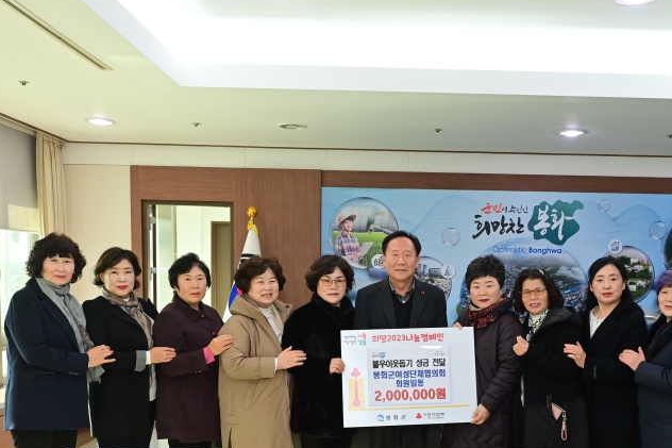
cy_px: 340
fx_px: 709
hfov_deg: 50.3
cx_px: 414
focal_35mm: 38
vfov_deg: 34.3
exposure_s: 1/160
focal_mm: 24
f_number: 5.6
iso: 2000
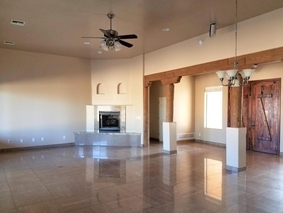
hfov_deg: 65.3
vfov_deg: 51.4
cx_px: 141
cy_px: 110
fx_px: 221
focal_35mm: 27
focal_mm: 4.2
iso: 200
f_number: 1.7
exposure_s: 1/50
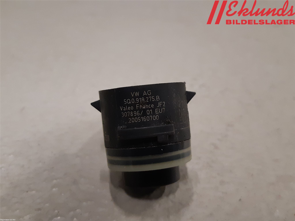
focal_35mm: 26
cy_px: 110
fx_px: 222
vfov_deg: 53.1
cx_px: 148
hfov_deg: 67.3
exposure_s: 1/50
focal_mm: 3.93
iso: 200
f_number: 1.7
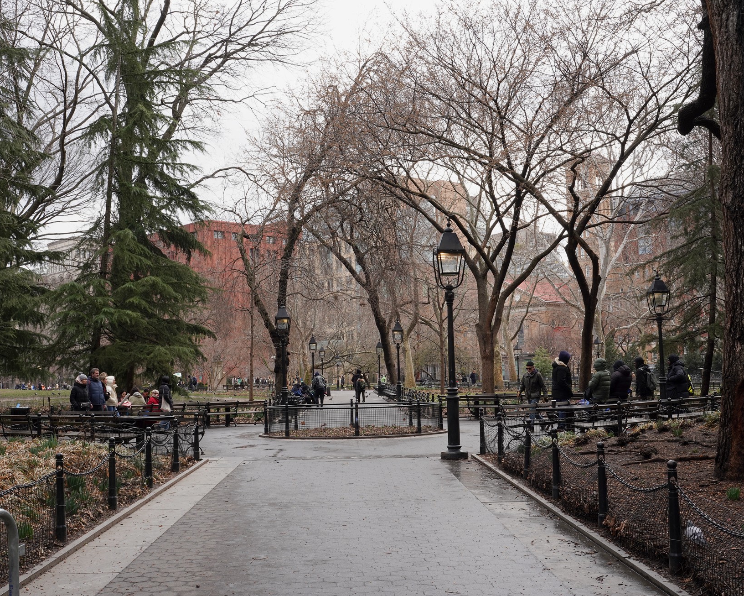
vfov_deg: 32.8
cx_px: 352
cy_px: 301
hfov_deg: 40.3
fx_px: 1013
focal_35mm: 46
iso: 400
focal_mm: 40
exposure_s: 1/100
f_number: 14
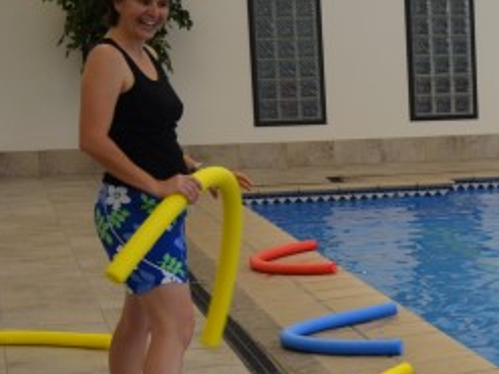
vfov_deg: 11.3
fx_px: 1885
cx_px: 759
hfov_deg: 14.1
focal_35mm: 131
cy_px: 294
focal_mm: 25
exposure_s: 1/60
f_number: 4
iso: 640
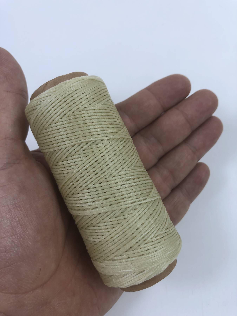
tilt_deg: -57.5
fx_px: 256
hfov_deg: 49.7
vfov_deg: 63.4
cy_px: 158
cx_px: 118
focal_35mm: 28
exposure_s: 1/206
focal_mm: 3.99
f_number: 1.8
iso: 20
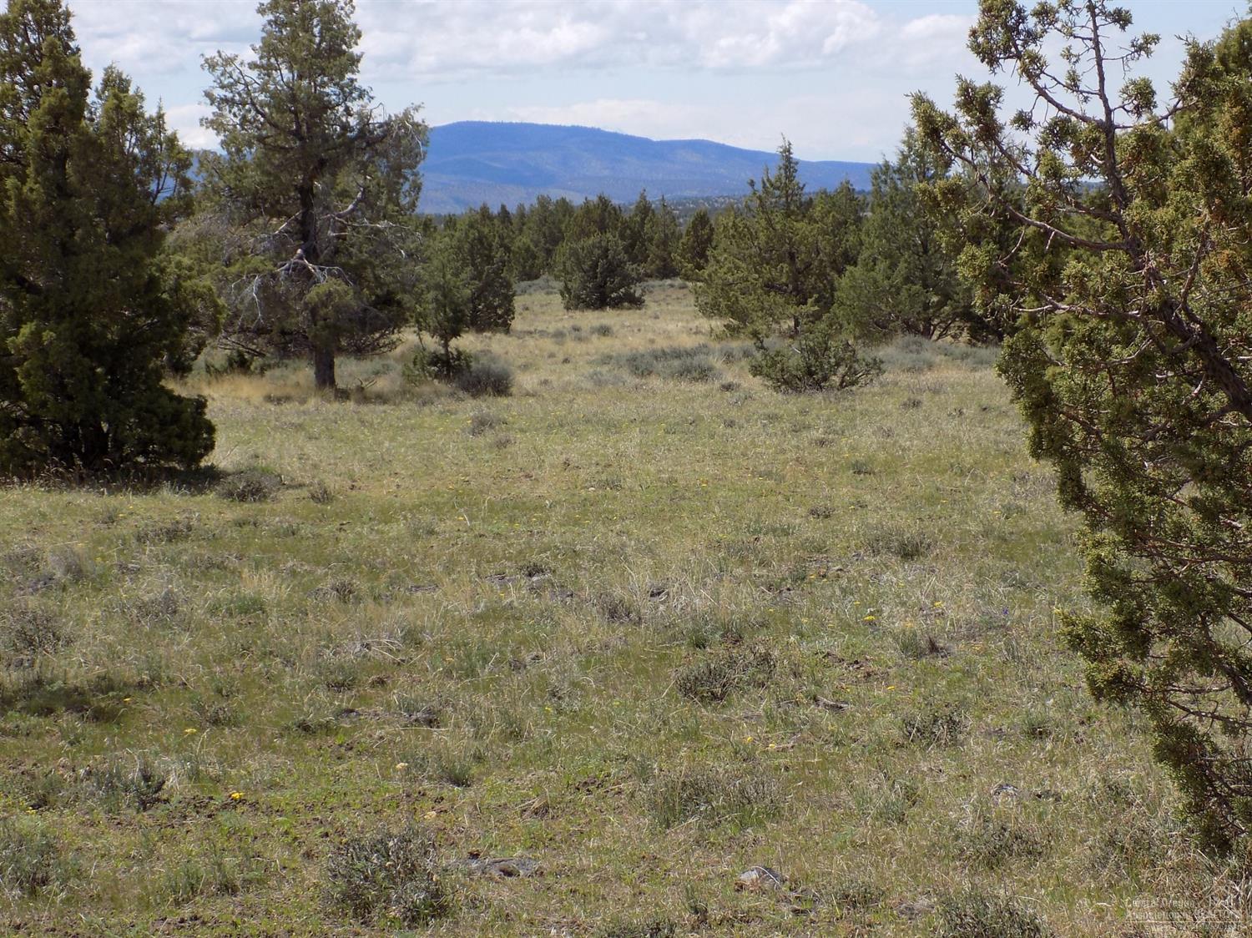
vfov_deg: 21.0
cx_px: 626
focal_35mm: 70
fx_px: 2531
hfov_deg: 27.8
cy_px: 469
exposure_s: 1/640
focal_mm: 12.5
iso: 80
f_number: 4.2
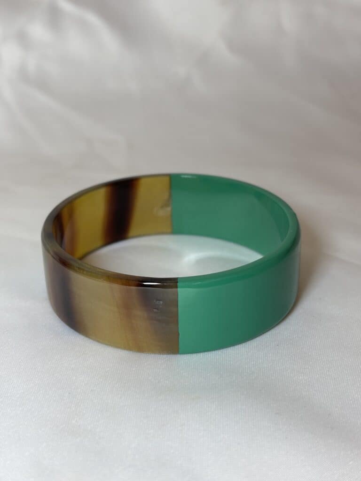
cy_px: 240
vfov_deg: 36.8
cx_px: 180
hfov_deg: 28.0
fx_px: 723
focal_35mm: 52
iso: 25
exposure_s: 1/100
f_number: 1.6
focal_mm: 5.96
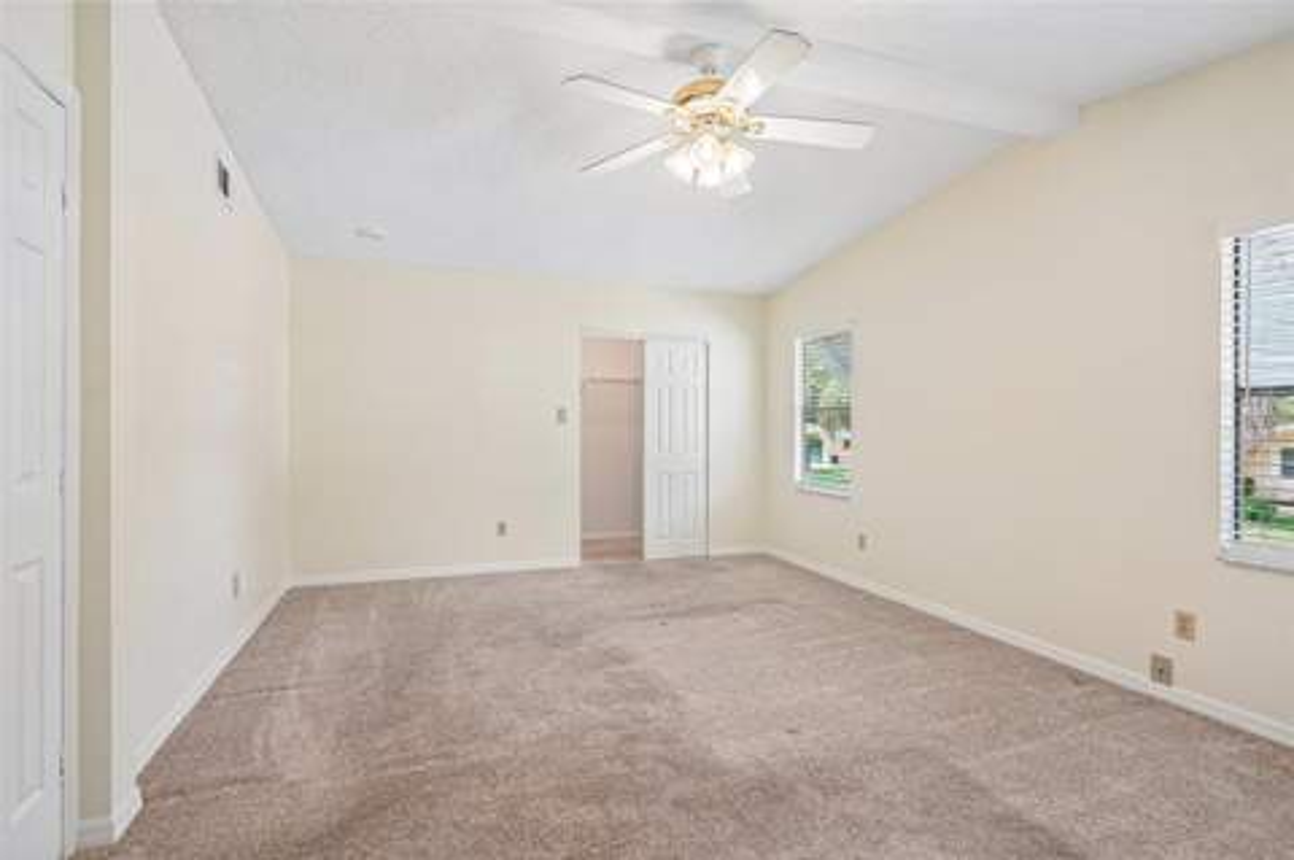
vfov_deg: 70.3
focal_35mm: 17
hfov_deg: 93.3
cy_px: 430
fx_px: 610
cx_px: 647
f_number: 9
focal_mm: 17
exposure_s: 1/25
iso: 400
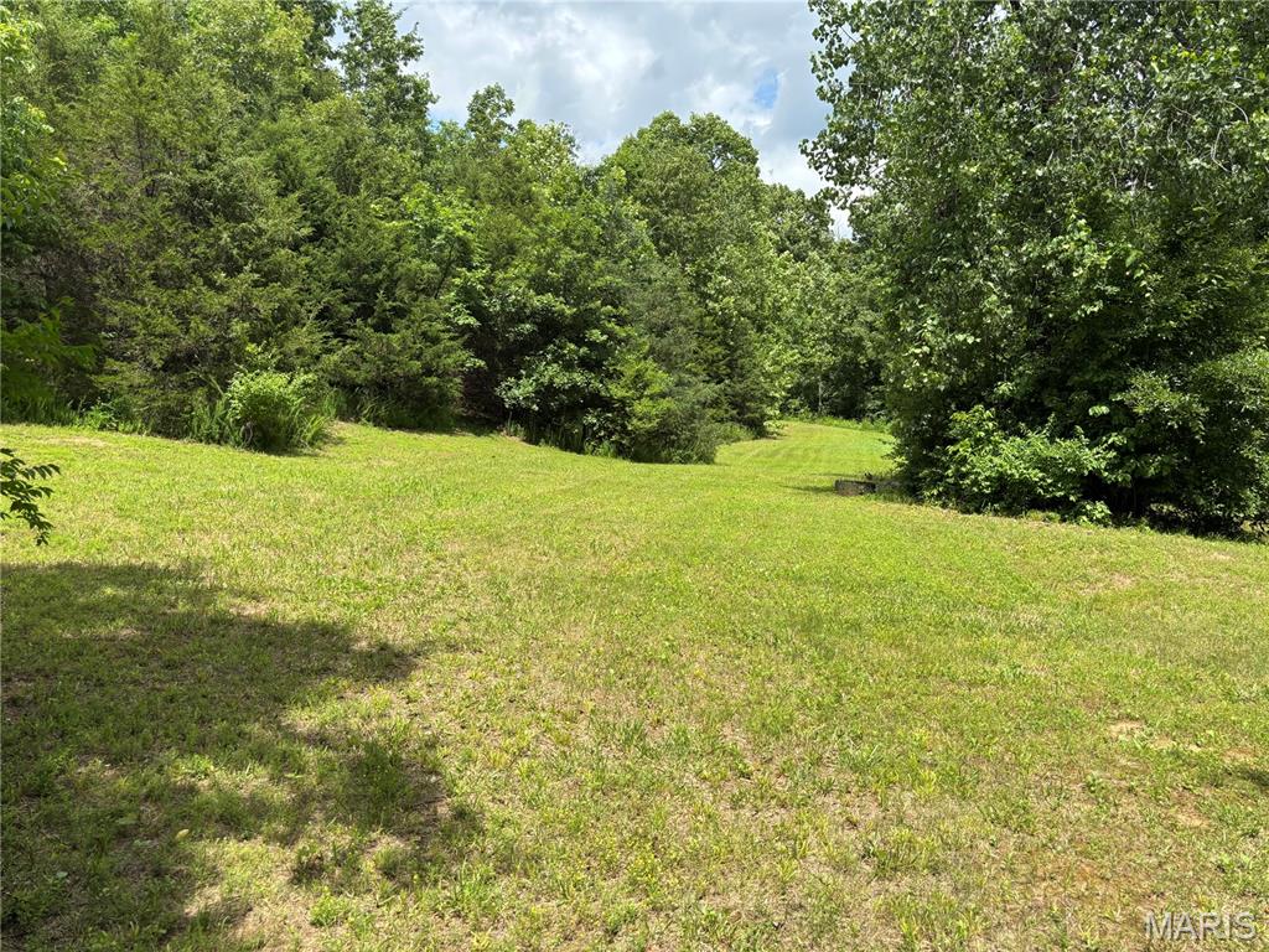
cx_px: 634
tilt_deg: -4.7
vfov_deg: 53.1
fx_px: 953
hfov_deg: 67.3
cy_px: 476
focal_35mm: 26
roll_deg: -0.1
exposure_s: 1/1984
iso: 50
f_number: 1.6
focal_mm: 5.96
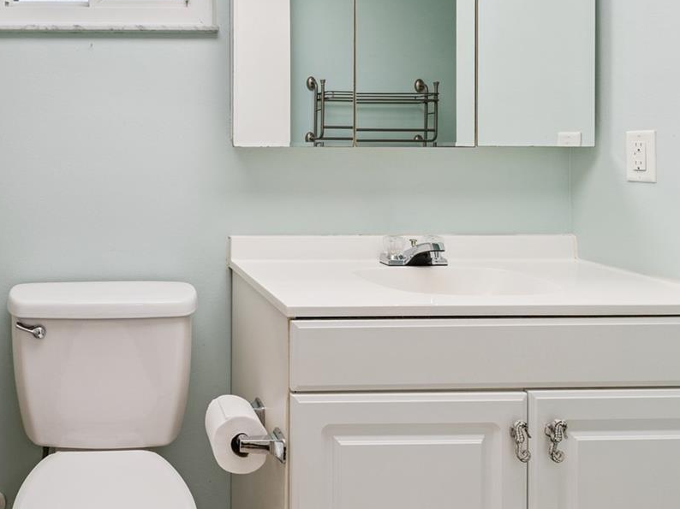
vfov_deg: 43.1
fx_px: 628
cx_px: 102
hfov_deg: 51.9
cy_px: 145
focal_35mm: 32
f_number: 10
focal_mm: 16.5
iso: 400
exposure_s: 1/15
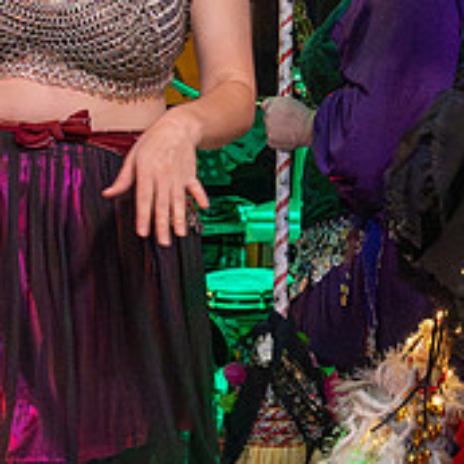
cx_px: 342
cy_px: 105
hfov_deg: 20.0
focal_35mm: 86
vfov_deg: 20.0
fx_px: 1304
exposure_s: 1/200
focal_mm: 24
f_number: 4
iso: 40000
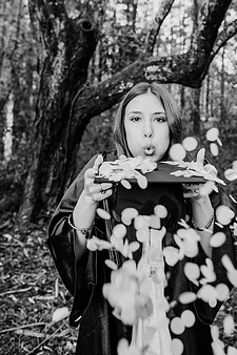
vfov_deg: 57.5
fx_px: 316
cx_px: 155
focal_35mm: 32
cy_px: 120
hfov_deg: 40.6
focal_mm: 24
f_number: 2.8
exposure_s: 1/200
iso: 250
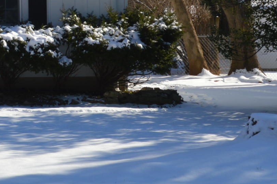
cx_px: -146
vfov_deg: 10.2
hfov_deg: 14.3
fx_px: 1023
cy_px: 15
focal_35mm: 133
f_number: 8
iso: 100
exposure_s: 1/250
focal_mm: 24
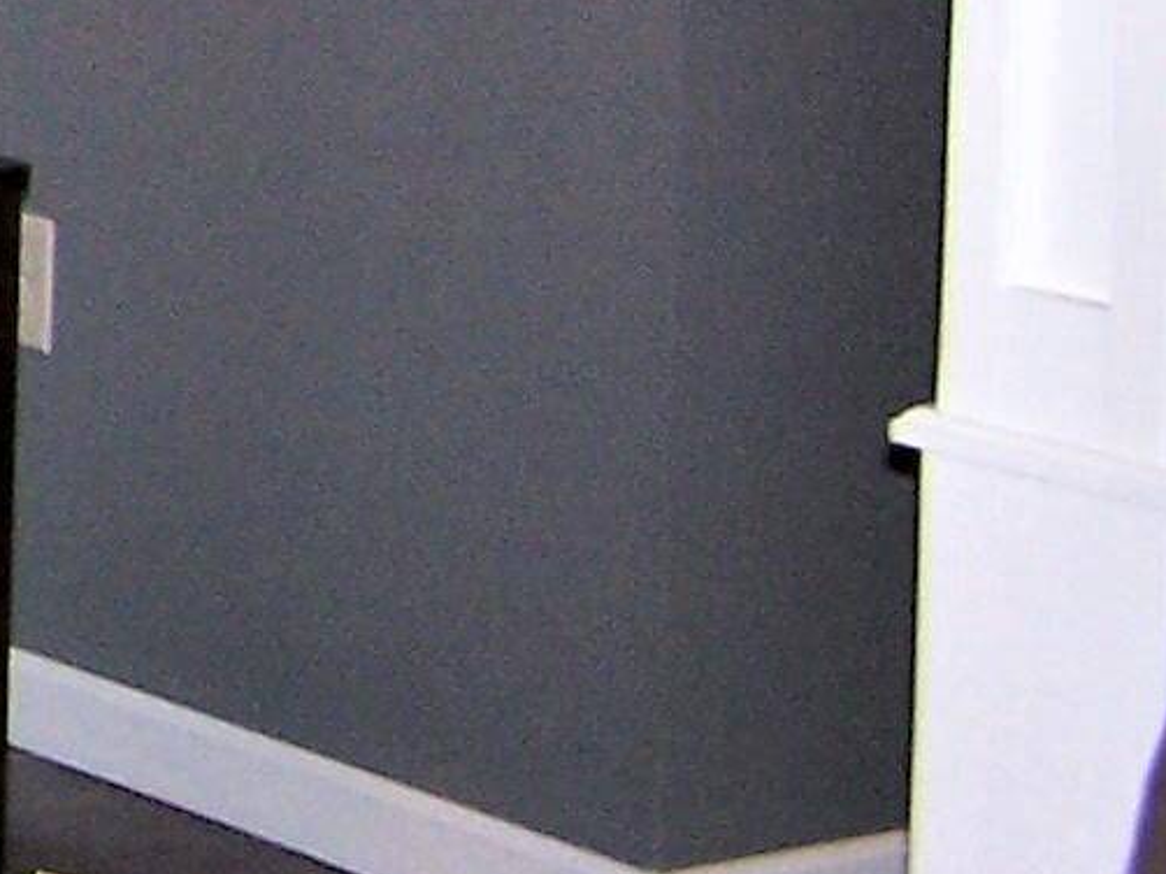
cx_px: -1707
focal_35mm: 195
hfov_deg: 9.1
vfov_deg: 7.4
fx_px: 6565
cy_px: -748
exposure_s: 1/60
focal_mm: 6.3
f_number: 2.8
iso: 140
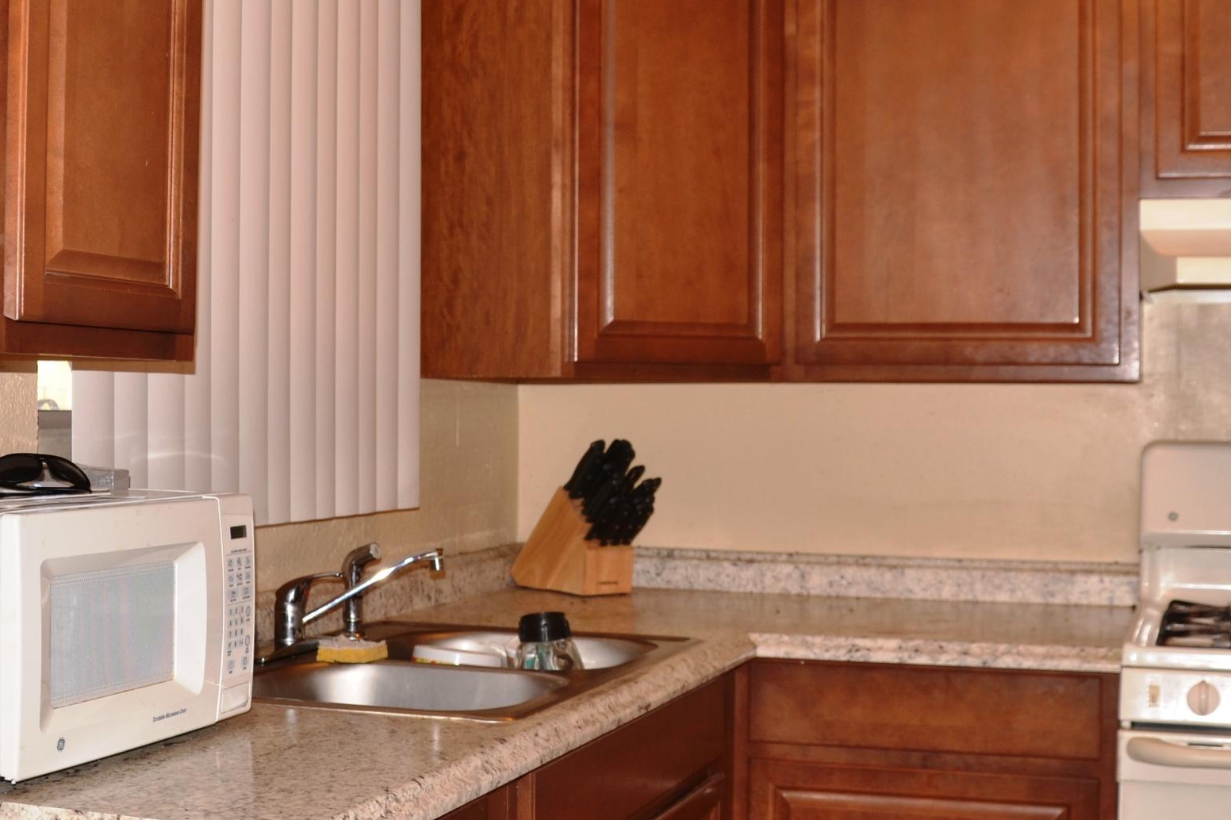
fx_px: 1983
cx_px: 565
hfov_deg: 34.5
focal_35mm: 58
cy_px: 422
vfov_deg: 23.4
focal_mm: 20
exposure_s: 1/60
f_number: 3.5
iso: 100
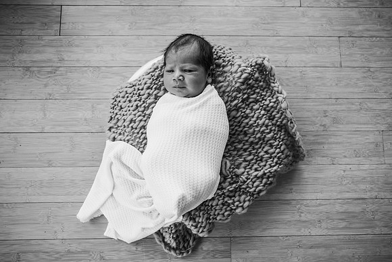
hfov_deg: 54.5
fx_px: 380
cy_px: 131
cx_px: 209
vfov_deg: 38.0
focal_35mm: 35
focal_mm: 32
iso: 500
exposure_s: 1/250
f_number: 3.5
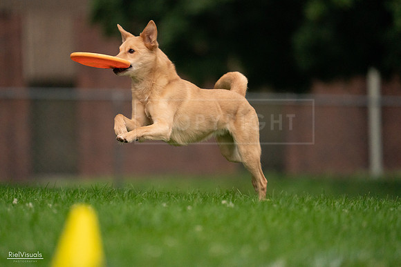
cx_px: 200
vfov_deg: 2.3
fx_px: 6685
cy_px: 134
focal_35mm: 600
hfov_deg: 3.4
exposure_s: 1/1600
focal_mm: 600
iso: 6400
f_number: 6.3
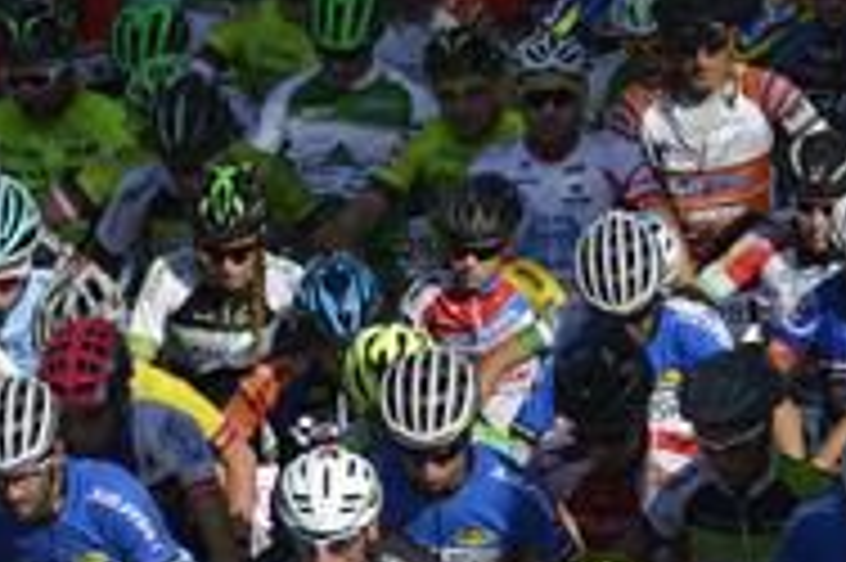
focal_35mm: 767
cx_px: -346
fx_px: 18008
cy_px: 454
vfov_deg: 1.8
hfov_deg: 2.7
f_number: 5.6
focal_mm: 120
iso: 250
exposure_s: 1/1600
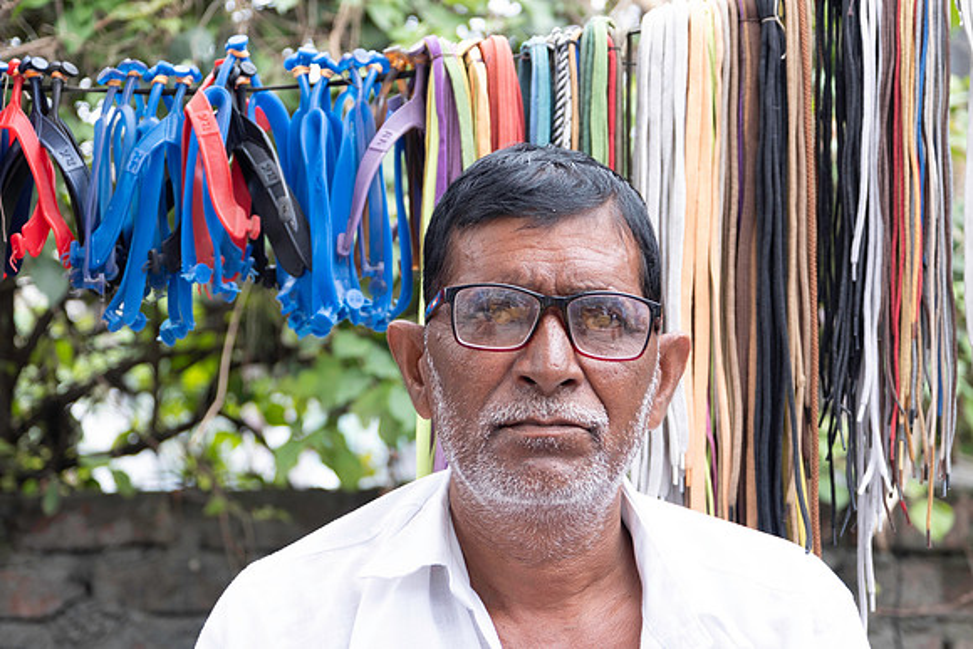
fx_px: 2217
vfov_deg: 16.7
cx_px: 486
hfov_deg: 24.8
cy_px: 324
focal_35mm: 82
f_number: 4
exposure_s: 1/100
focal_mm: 54.5
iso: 200
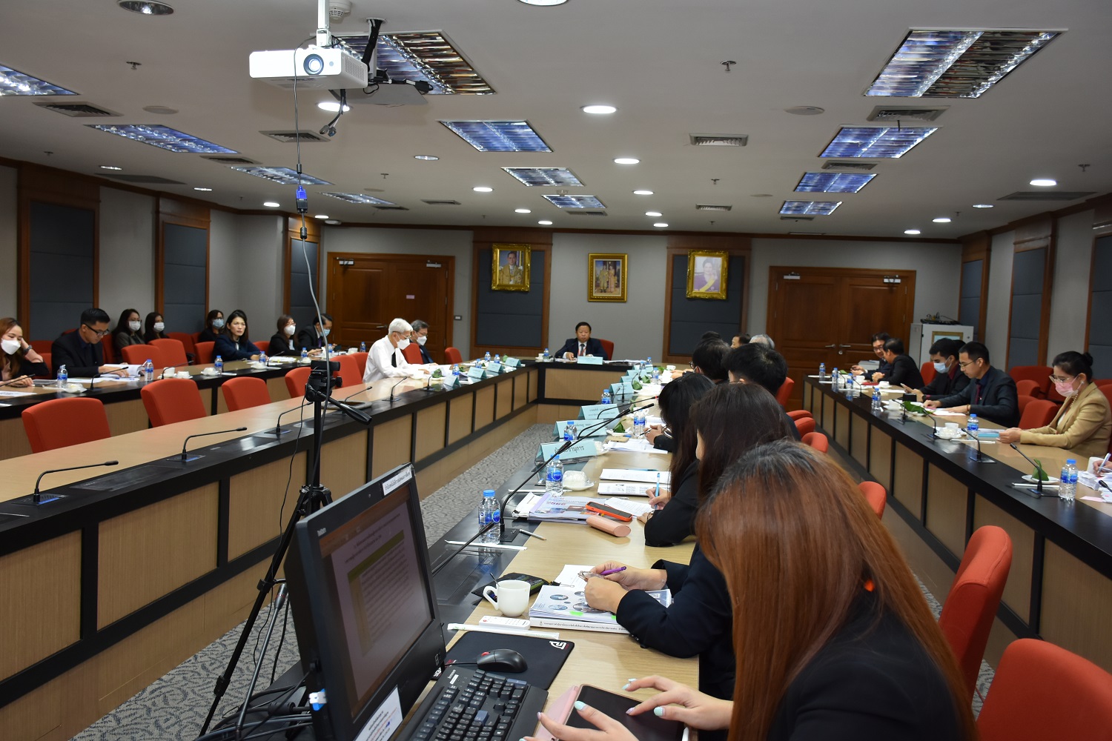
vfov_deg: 40.0
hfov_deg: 57.2
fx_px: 1019
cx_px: 556
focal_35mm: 33
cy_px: 370
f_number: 4
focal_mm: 22
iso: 640
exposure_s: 1/60
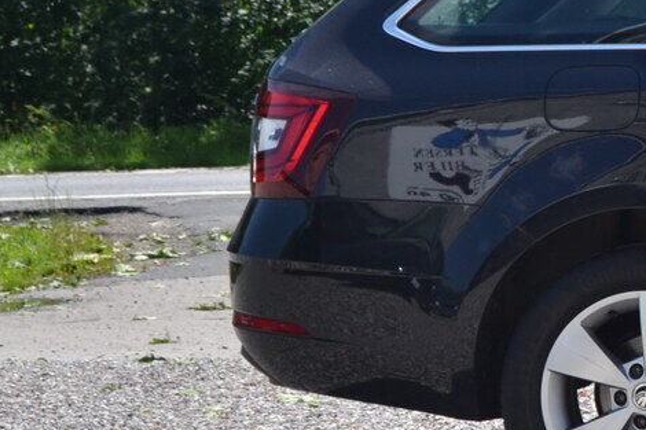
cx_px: 1251
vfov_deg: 9.3
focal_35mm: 147
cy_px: 139
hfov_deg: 12.5
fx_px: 2637
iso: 100
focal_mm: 24
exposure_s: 1/250
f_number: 8
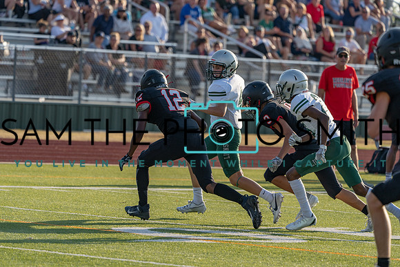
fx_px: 3201
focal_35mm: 288
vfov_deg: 4.8
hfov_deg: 7.2
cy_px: 134
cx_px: 200
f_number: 5.6
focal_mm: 288
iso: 320
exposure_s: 1/1250
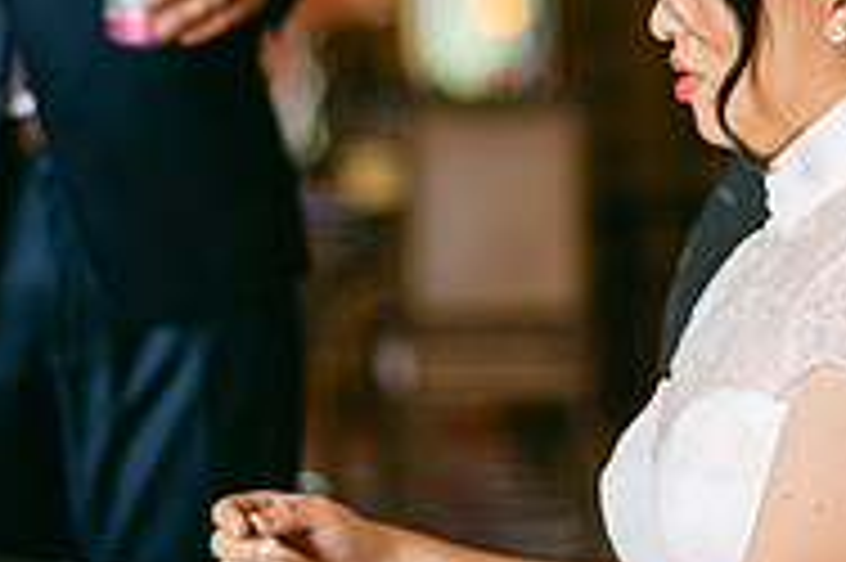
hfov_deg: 11.0
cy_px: 38
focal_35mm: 187
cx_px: 387
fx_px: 4391
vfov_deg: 7.3
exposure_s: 1/125
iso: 140
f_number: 1.8
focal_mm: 58
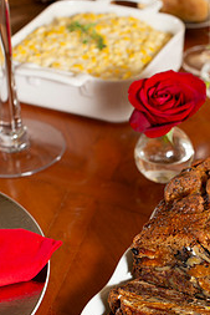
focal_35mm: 89
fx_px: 778
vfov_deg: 22.7
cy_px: 224
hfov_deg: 15.3
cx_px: 178
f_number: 4.5
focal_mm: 50
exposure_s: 1/100
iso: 320
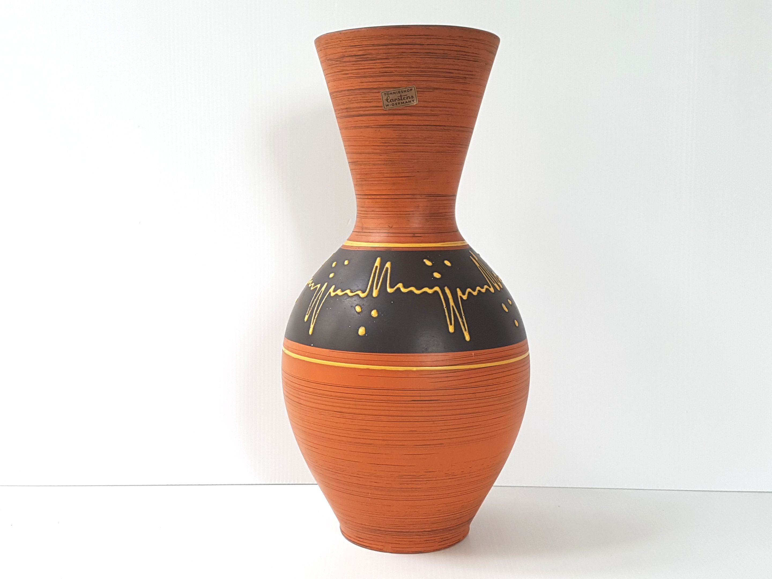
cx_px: 386
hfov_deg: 67.3
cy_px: 290
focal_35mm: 26
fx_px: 580
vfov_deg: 53.1
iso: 80
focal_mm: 4.2
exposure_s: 1/100
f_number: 1.7
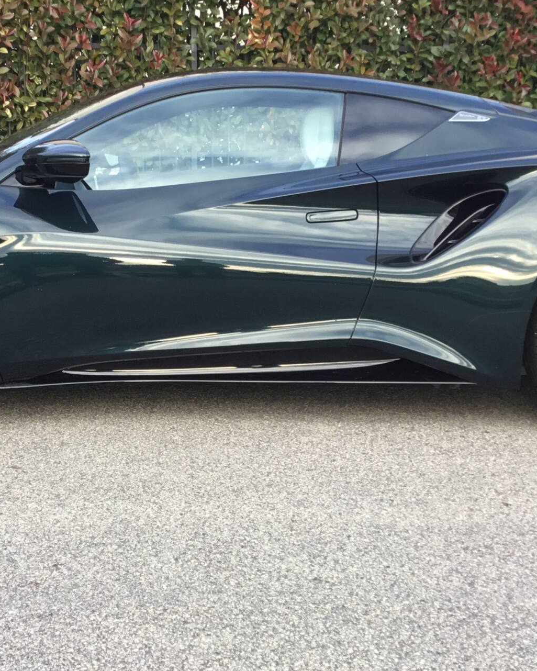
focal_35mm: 59
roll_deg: +0.1
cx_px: 232
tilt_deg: -12.5
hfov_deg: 25.8
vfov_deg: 31.9
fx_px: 1172
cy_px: 361
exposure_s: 1/107
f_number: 2.4
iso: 25
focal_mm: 3.3
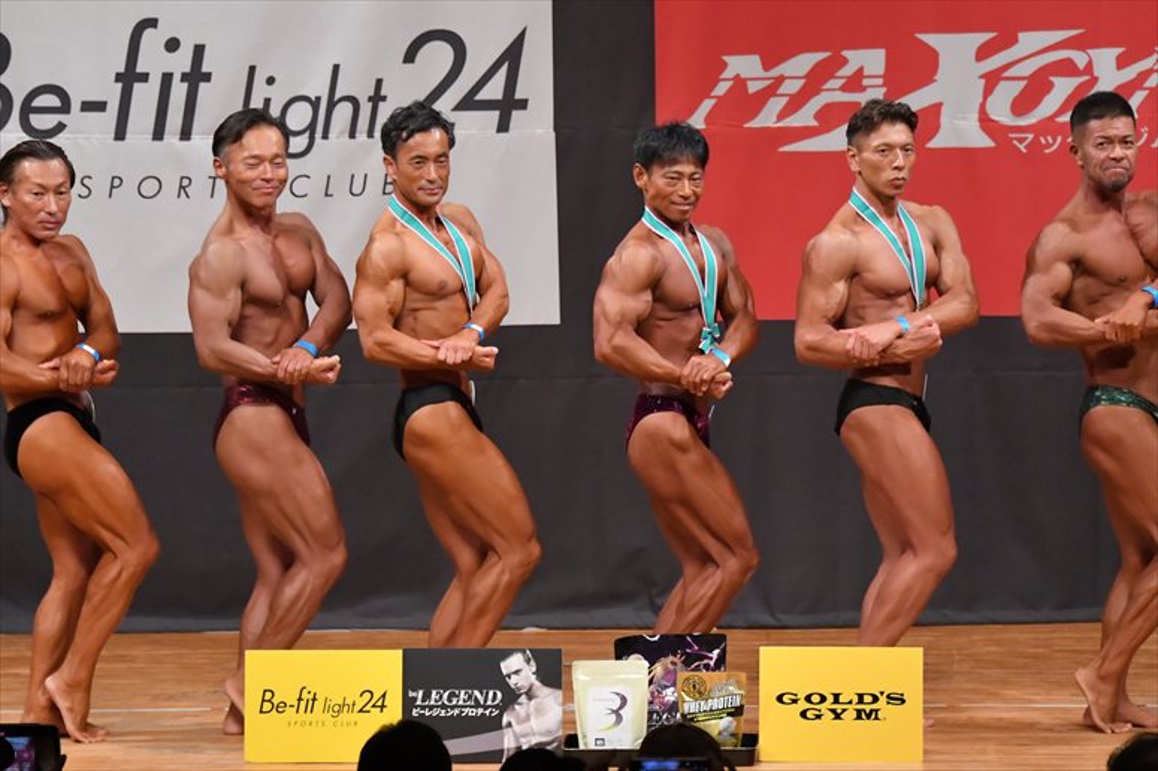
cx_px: 579
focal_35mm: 270
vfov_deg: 5.1
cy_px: 386
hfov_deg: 7.6
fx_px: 8681
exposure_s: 1/400
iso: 7200
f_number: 5.6
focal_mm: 180
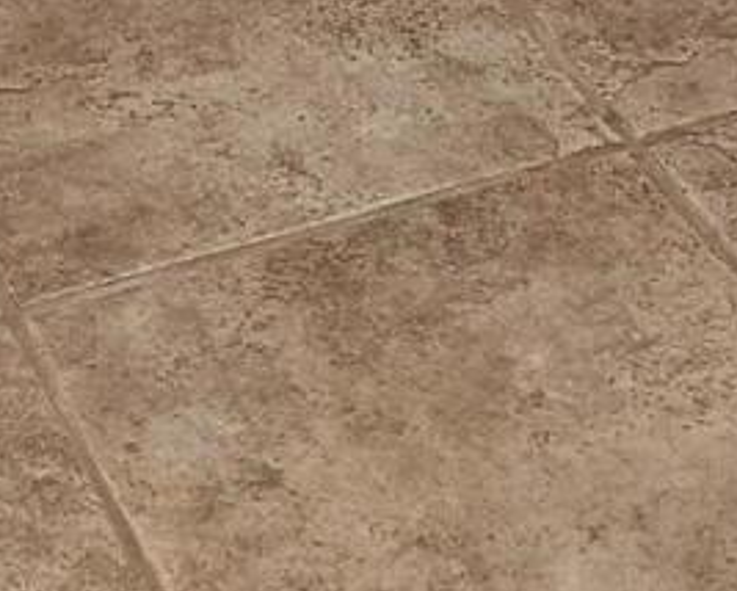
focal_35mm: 168
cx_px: 588
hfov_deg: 11.4
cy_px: -1729
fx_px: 3667
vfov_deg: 7.1
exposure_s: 1/120
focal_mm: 5.4
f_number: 1.8
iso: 160
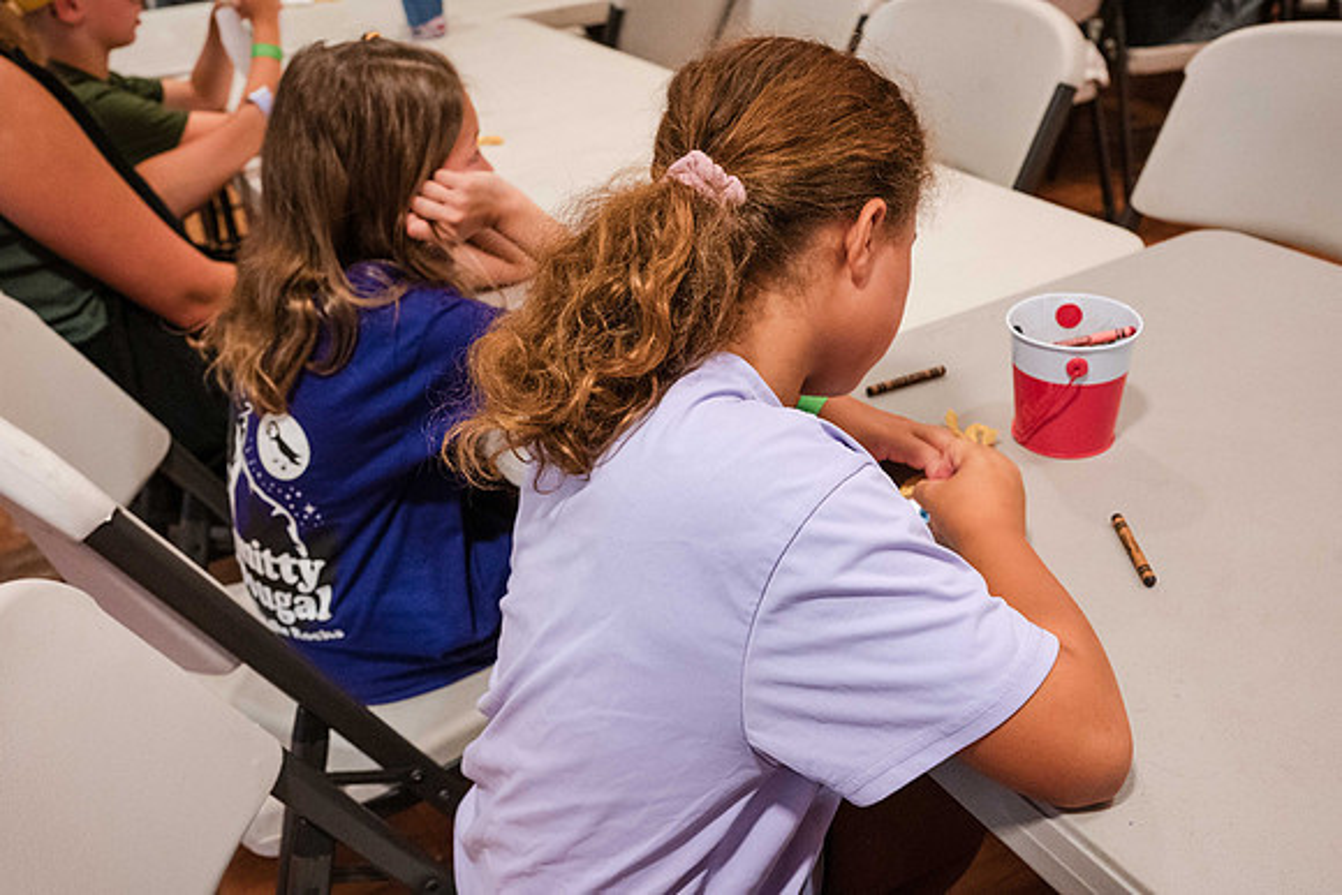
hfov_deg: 52.2
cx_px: 667
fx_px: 1369
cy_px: 449
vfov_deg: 36.2
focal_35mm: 37
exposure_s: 1/160
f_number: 6.3
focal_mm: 35
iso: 6400
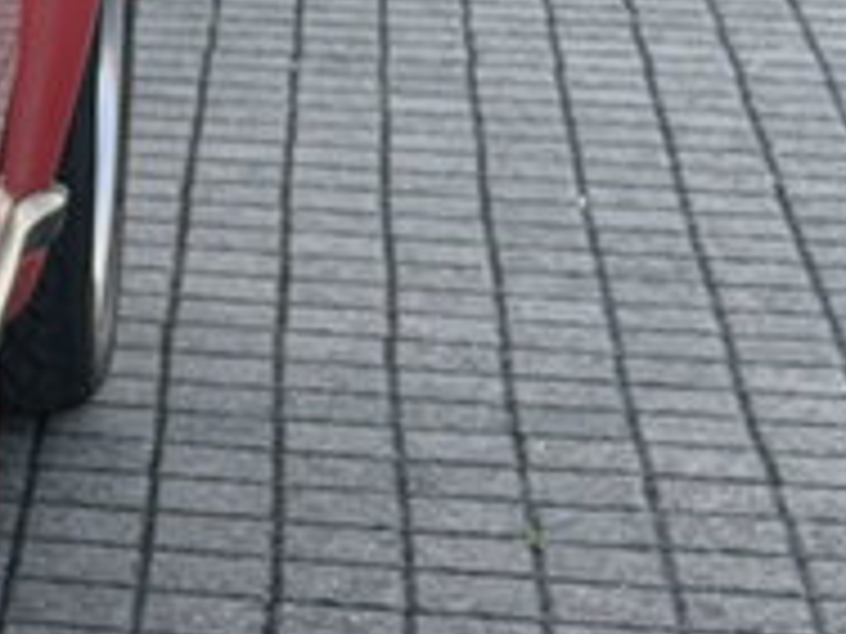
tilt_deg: -13.8
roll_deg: -1.2
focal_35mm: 196
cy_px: 189
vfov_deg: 7.6
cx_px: -567
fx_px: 4790
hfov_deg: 9.7
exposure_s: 1/810
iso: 64
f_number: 1.78
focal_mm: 6.76
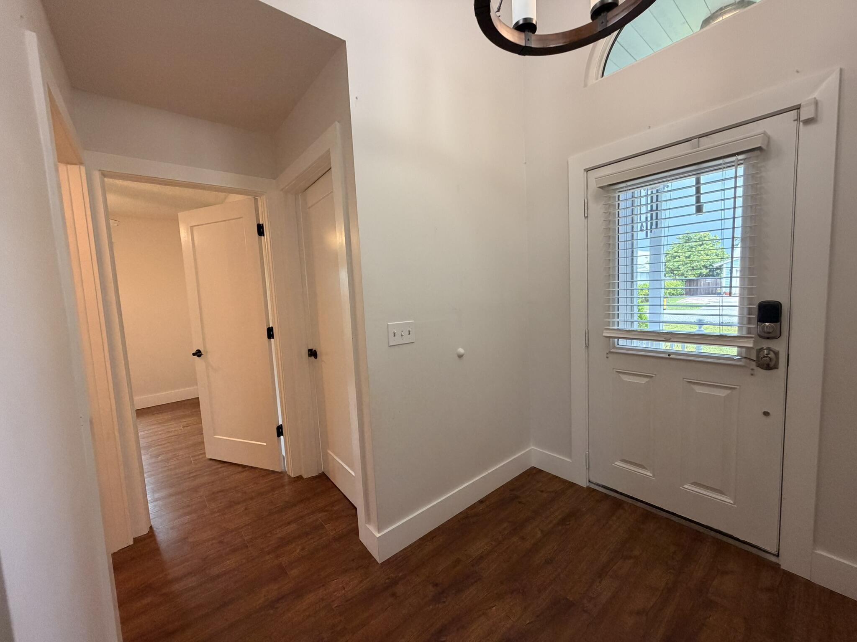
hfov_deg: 102.1
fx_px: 347
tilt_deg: -4.3
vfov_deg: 85.7
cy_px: 321
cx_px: 428
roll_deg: +2.9
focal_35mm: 14
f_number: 2.2
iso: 320
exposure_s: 1/120
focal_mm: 2.22
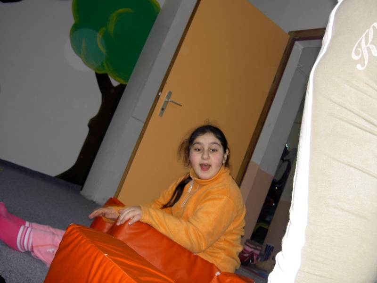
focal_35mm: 39
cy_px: 142
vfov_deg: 36.8
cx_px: 188
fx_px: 425
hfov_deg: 47.9
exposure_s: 1/60
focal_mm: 8
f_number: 2.8
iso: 100
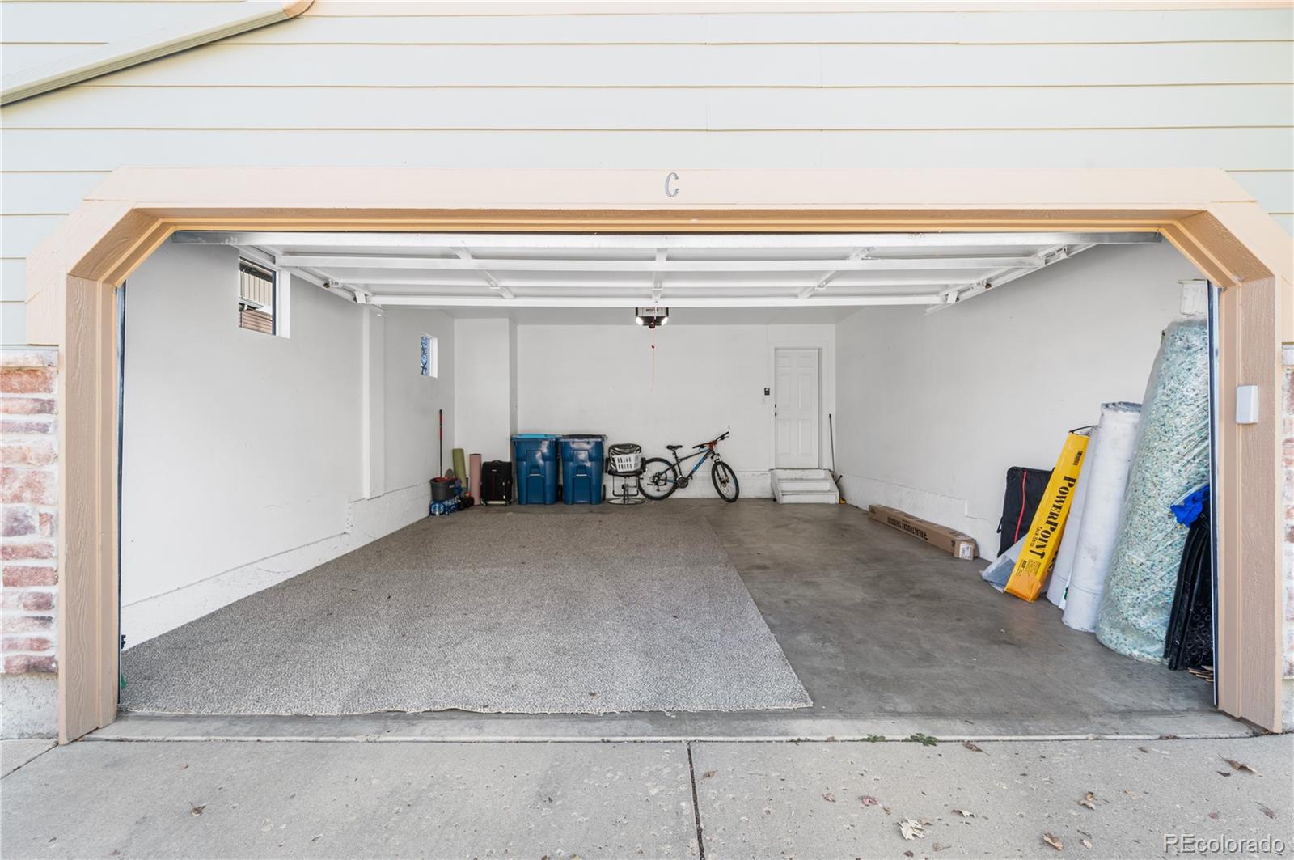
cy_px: 430
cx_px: 647
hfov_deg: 100.5
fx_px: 539
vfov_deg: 77.2
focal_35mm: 15
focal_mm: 15
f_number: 8
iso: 1000
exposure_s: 1/15
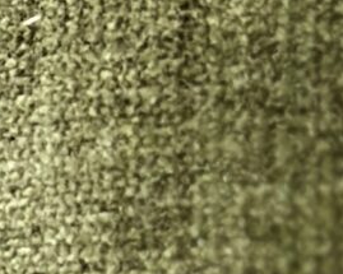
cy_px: 141
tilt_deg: -19.1
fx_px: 4526
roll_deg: -0.6
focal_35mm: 446
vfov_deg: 3.5
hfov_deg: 4.3
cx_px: -83
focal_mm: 6.86
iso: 200
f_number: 1.78
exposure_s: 1/120
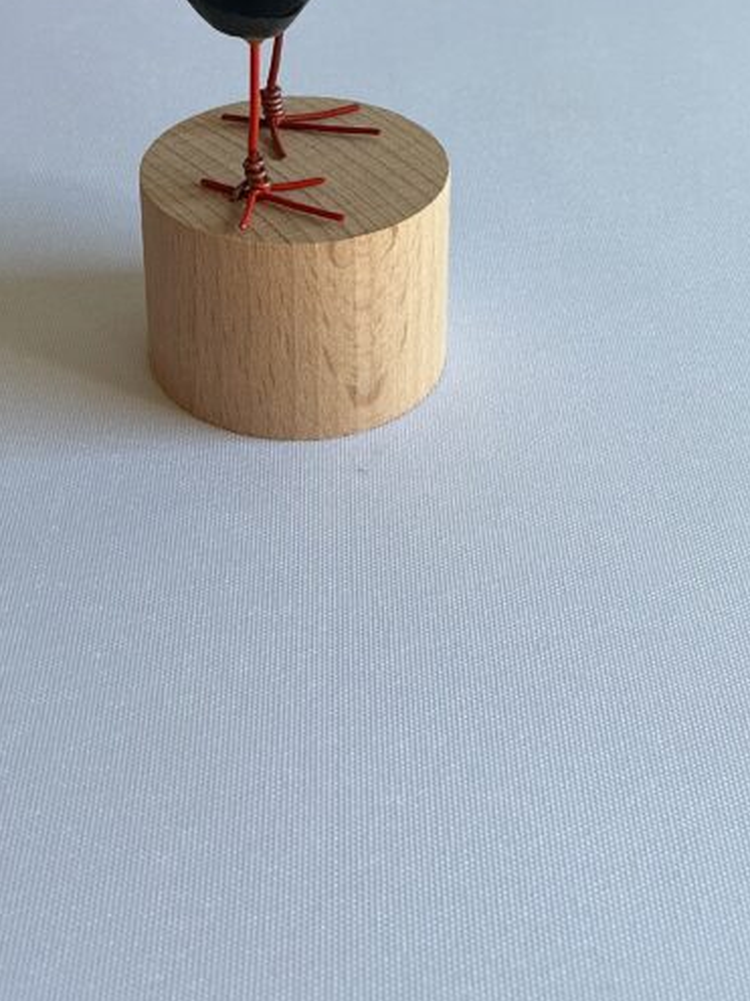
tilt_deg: -25.9
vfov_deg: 30.3
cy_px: 40
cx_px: 273
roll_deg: +1.8
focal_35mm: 60
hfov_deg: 24.3
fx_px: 1734
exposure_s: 1/256
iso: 25
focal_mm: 3
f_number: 1.8
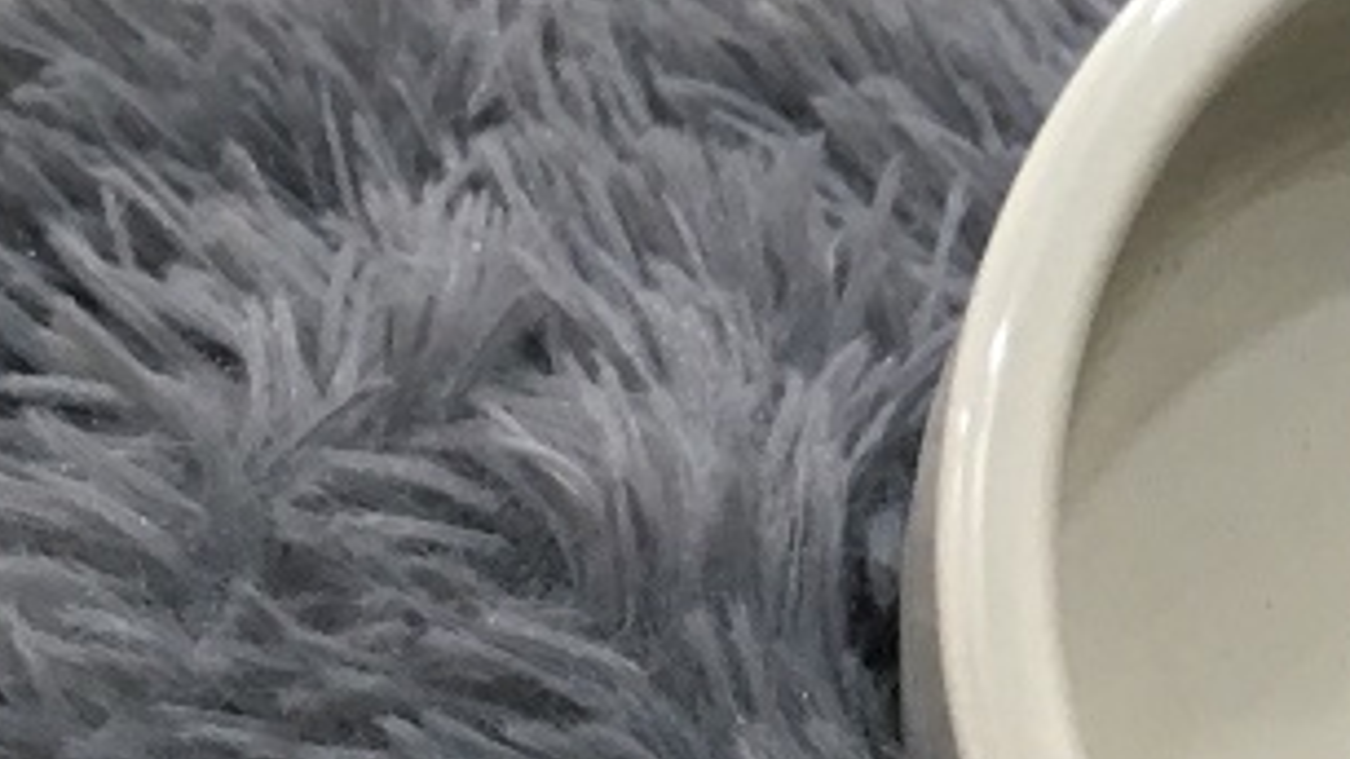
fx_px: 4438
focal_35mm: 124
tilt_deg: -14.8
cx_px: 1778
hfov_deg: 16.3
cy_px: -415
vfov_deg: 9.5
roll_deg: +1.5
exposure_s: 1/33
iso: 80
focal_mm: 4.15
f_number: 2.2
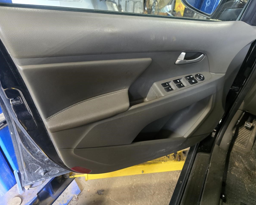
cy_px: 102
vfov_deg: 58.8
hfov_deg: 70.3
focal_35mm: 24
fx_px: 182
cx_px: 131
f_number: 1.7
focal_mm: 6.3
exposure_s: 1/60
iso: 1000
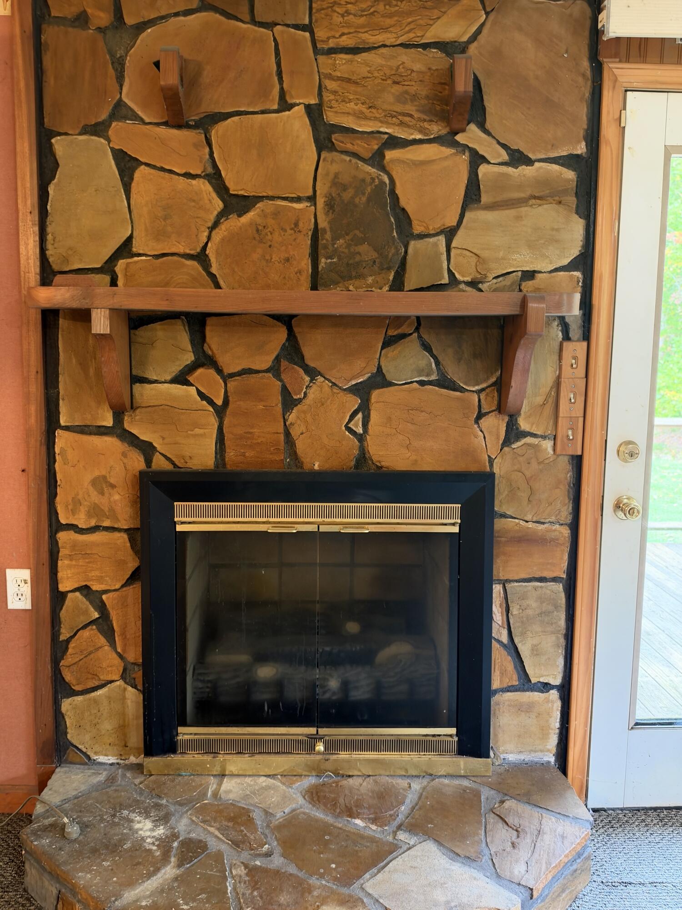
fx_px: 762
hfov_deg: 48.2
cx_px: 341
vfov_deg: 61.7
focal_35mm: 29
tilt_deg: -7.9
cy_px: 455
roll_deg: -1.2
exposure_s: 1/40
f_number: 1.48
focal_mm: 6.93
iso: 640
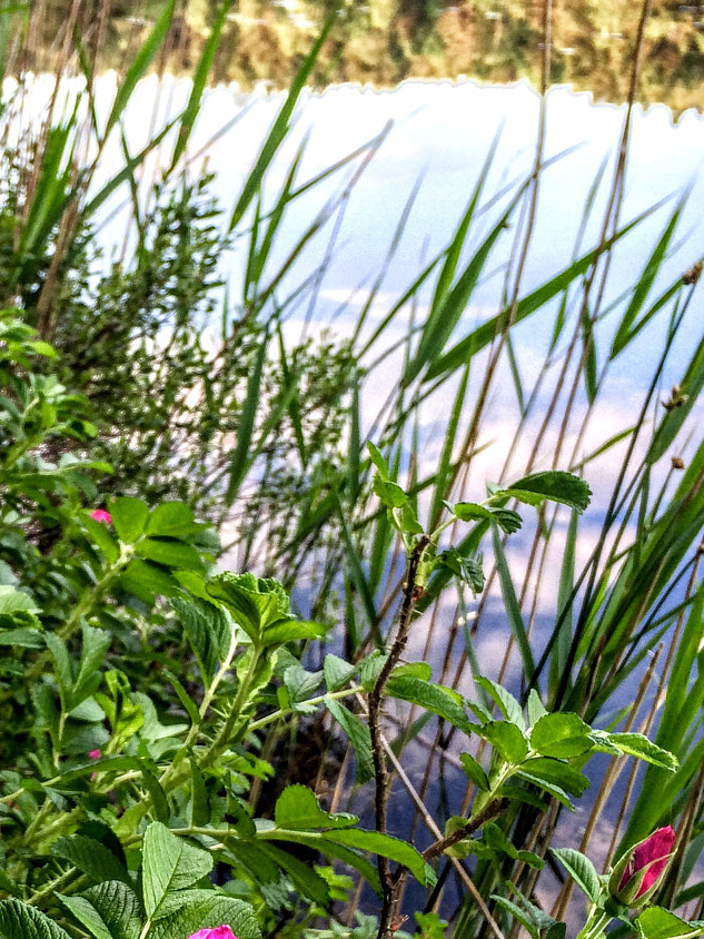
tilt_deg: -23.4
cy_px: 531
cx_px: 76
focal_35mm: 55
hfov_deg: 25.7
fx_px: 1491
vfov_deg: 34.9
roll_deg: +0.1
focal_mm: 4.15
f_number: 2.2
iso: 64
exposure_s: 1/100
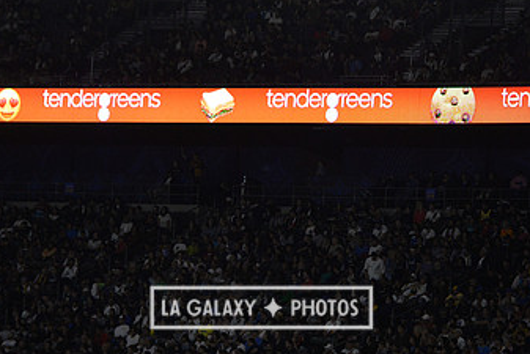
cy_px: 72
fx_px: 4433
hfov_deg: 6.8
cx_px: 261
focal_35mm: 301
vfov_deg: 4.6
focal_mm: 175
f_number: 2.8
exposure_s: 1/3200
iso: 1600
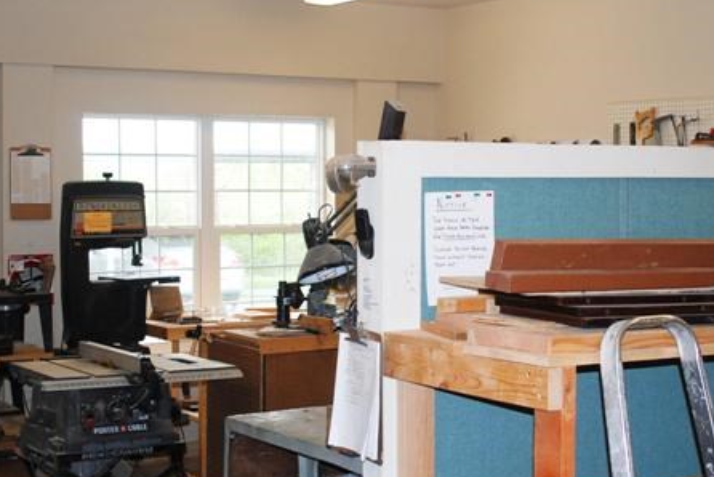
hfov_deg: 32.4
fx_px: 1230
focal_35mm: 62
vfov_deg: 21.9
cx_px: 376
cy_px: 201
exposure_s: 1/60
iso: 200
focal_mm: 18
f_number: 3.5
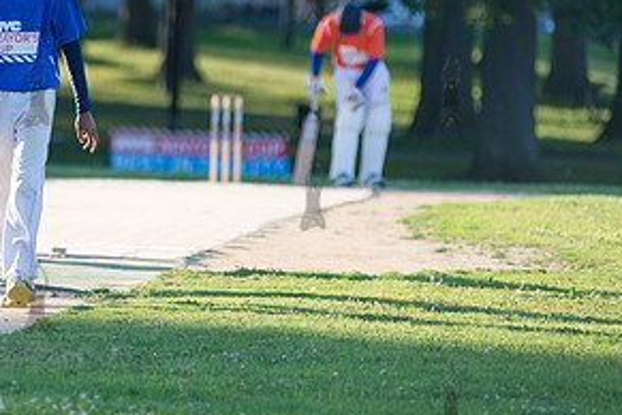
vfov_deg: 3.5
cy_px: 89
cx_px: 36
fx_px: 6876
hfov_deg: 5.2
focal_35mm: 398
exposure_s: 1/2000
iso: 400
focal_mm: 200
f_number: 2.8
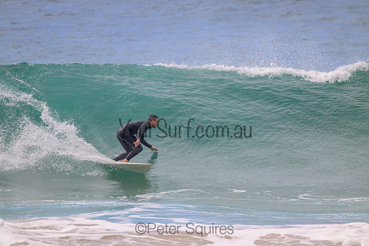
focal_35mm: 800
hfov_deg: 2.6
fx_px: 8202
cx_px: 184
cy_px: 123
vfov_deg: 1.7
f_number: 11
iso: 1250
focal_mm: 800
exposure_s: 1/2000
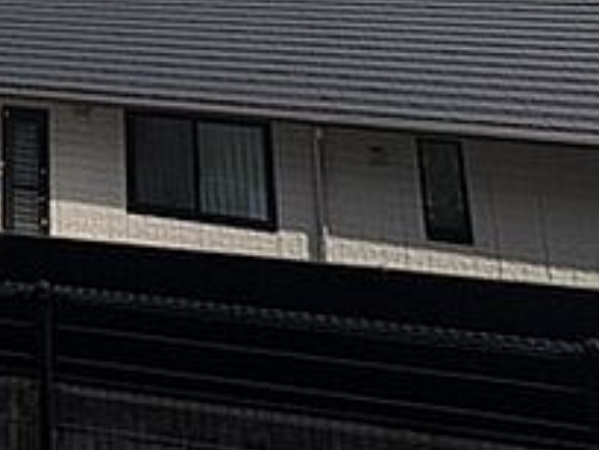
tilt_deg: +12.1
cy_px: -209
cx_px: -35
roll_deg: +0.1
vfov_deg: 25.5
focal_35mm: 44
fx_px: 761
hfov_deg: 37.1
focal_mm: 2.22
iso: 50
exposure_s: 1/2674
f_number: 2.2
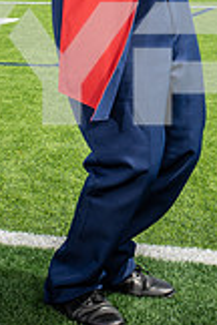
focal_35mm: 111
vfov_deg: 17.5
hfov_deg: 12.3
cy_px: -76
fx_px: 1004
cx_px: 115
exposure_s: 1/400
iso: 125
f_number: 7.1
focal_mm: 40
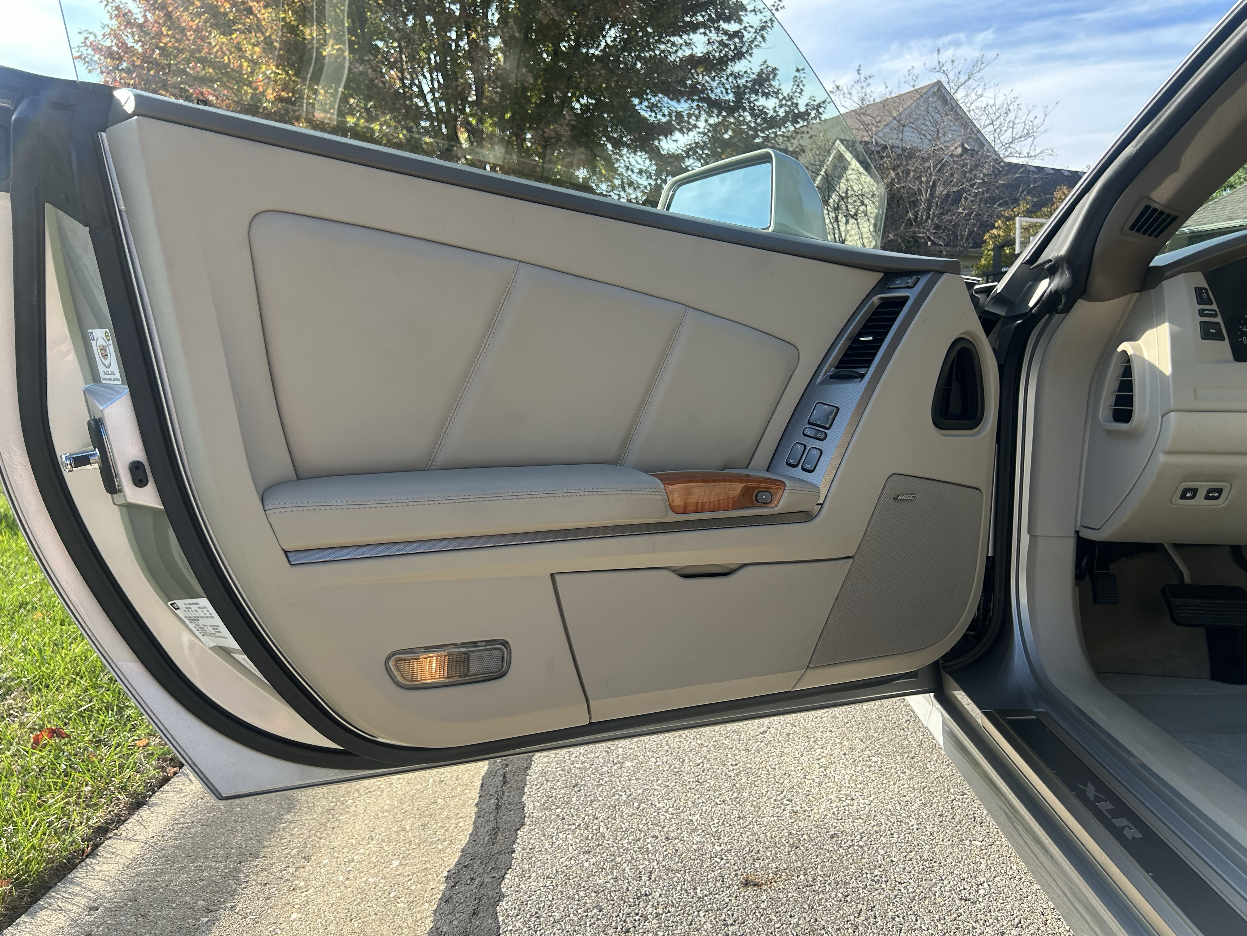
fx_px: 937
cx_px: 624
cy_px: 468
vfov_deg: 53.1
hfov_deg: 67.3
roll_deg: +1.1
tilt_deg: -5.4
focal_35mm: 26
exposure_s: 1/728
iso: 50
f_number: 1.5
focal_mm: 5.7
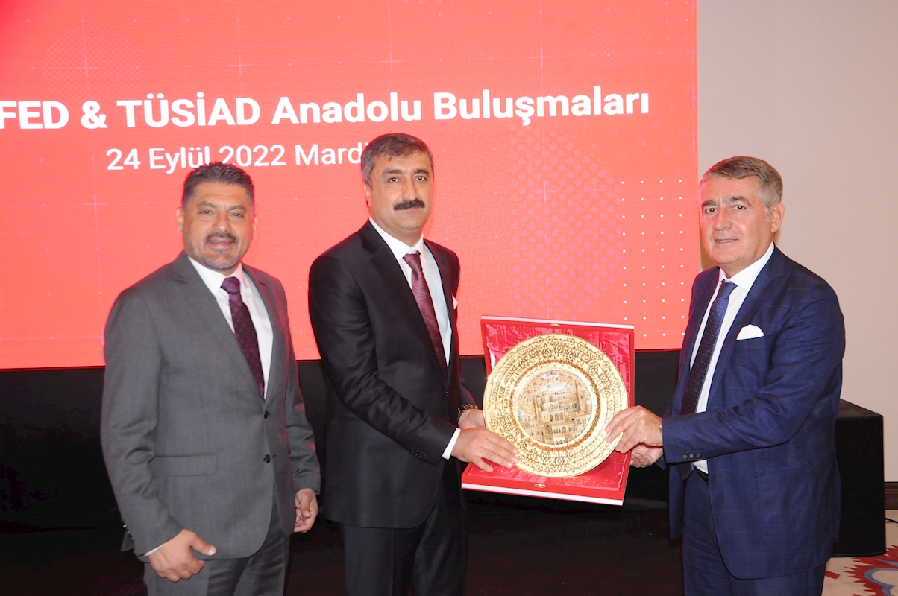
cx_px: 449
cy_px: 298
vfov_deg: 34.1
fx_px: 972
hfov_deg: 49.6
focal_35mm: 39
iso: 1600
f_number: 5
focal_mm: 26
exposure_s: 1/100
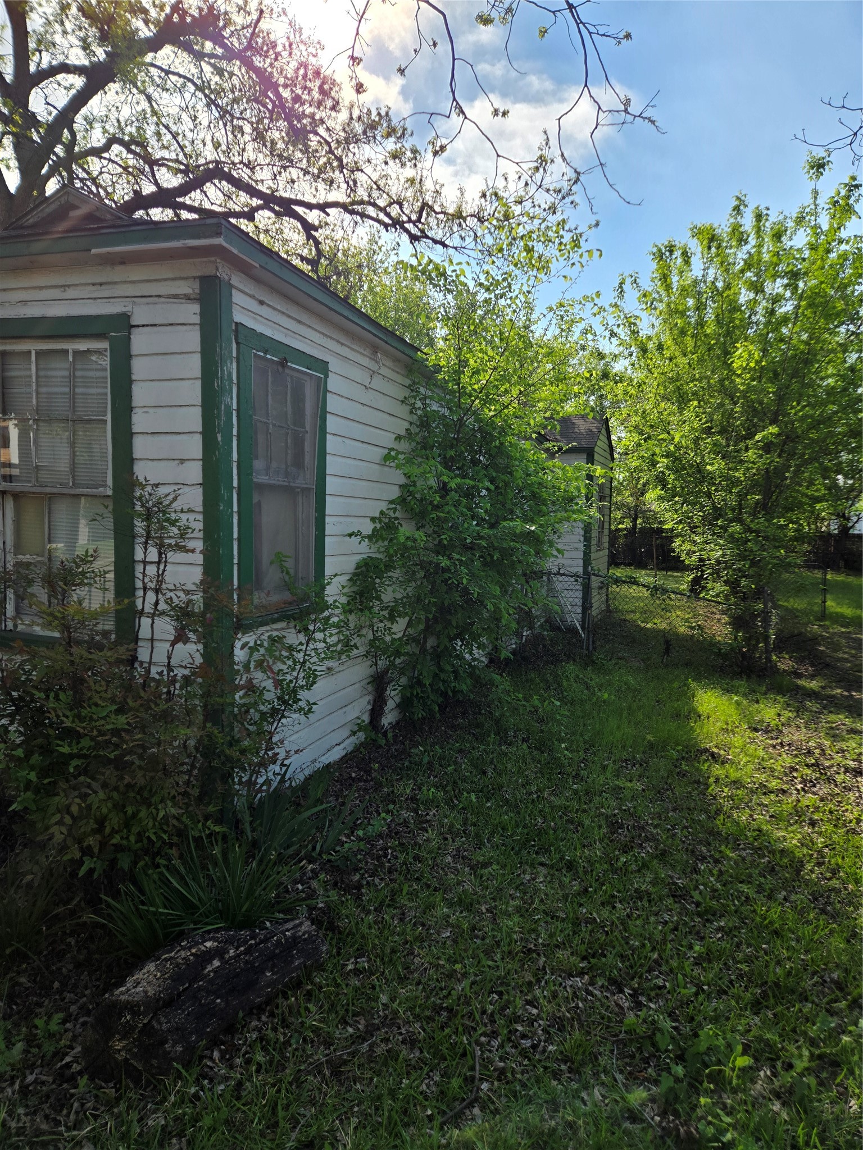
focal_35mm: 23
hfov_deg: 58.9
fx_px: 765
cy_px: 575
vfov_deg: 73.9
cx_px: 432
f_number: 1.8
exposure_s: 1/2851
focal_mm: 5.4
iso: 25
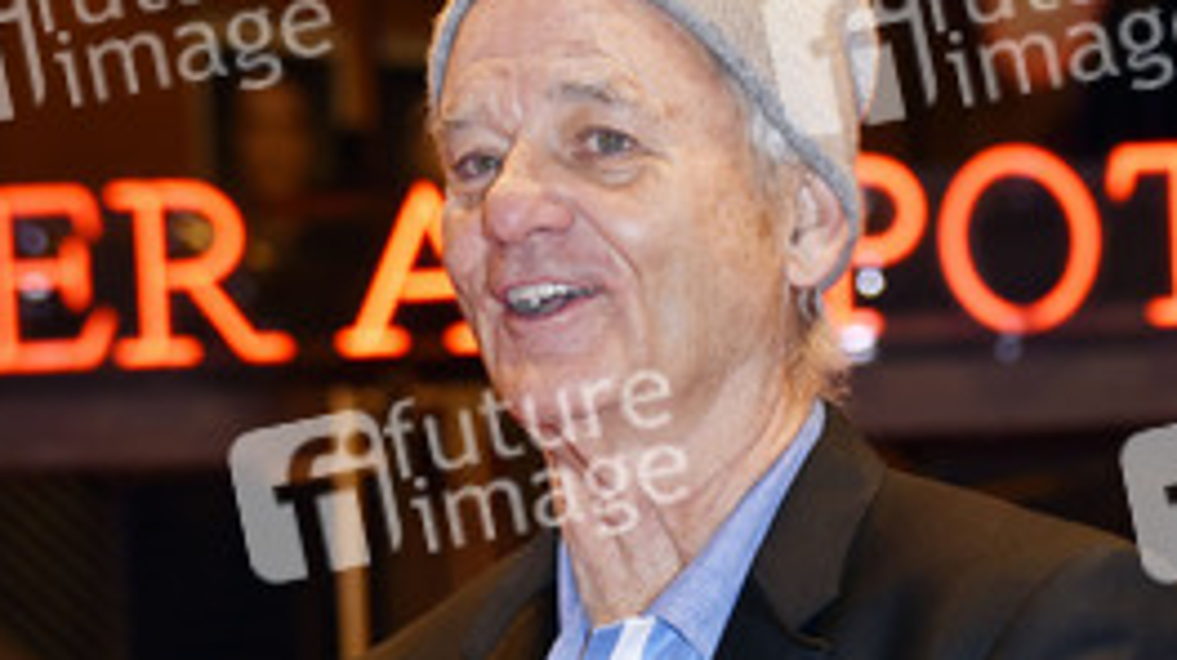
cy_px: 700
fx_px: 4459
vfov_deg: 8.4
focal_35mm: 143
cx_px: 588
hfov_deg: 15.0
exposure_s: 1/125
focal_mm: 90
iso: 400
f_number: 5.6
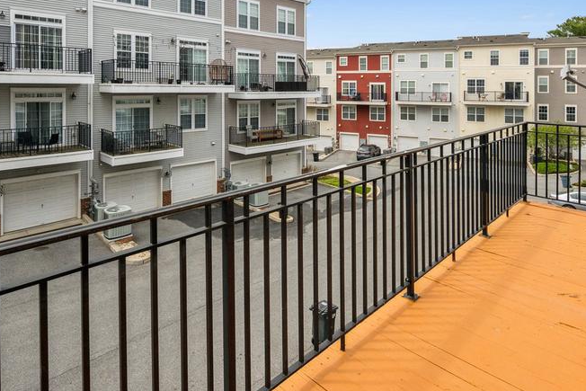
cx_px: 303
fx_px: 358
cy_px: 87
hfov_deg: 78.5
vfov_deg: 54.0
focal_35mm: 22
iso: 400
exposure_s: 1/1600
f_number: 7.1
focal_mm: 14
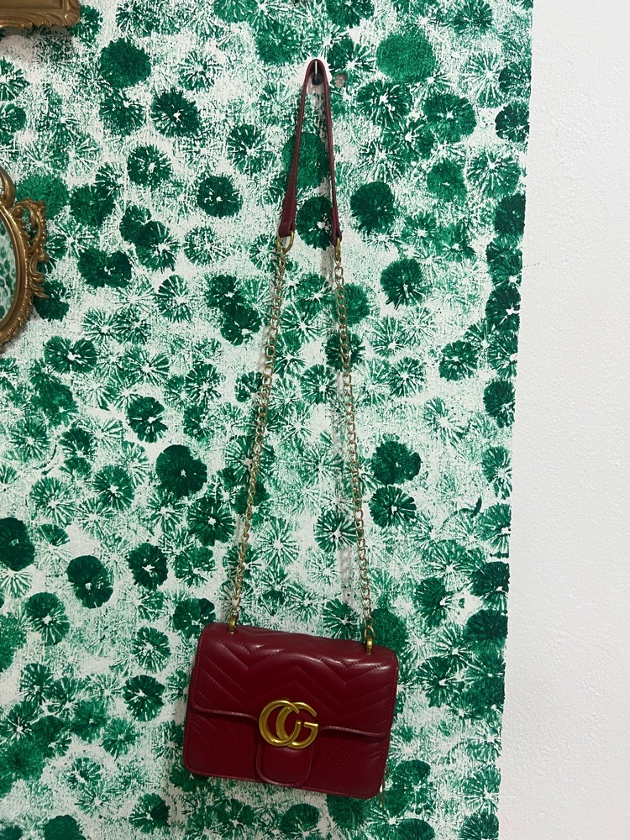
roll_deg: -1.4
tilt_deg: -2.8
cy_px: 420
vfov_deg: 67.3
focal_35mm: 26
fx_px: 631
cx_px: 315
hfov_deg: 53.1
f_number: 1.5
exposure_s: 1/50
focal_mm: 5.7
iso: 125
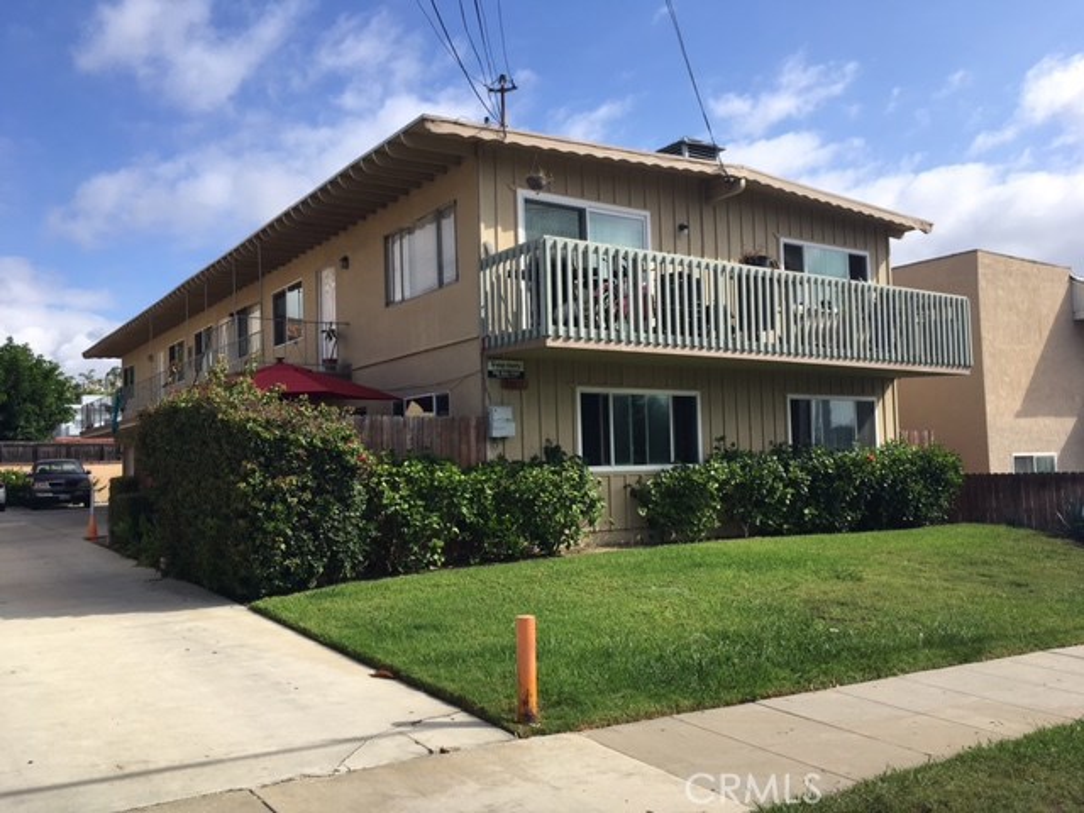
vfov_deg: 48.2
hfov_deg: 61.7
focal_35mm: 29
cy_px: 406
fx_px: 908
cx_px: 542
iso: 25
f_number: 2.2
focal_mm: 4.15
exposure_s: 1/1399
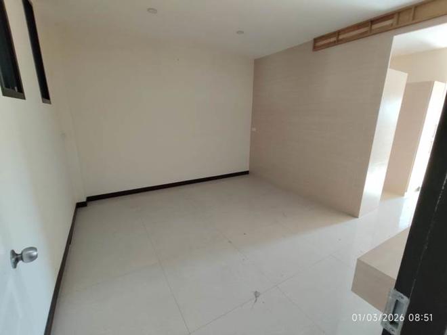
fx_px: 207
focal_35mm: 16
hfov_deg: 94.5
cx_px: 224
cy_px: 168
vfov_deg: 78.1
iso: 159
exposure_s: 1/33.3
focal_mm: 1.67
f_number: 2.2
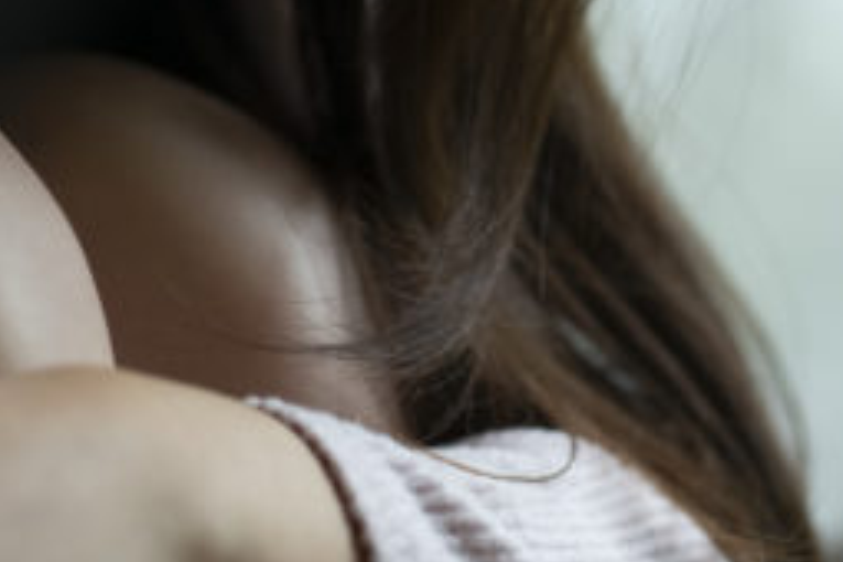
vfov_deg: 6.2
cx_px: 450
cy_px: -30
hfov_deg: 9.4
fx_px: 5151
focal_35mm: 220
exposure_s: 1/250
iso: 800
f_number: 2.8
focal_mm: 85
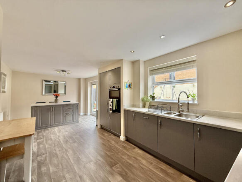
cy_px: 91
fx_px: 98
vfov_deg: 85.7
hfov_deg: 102.1
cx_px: 121
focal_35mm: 14
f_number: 2.2
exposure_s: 1/112
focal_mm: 2.22
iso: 64
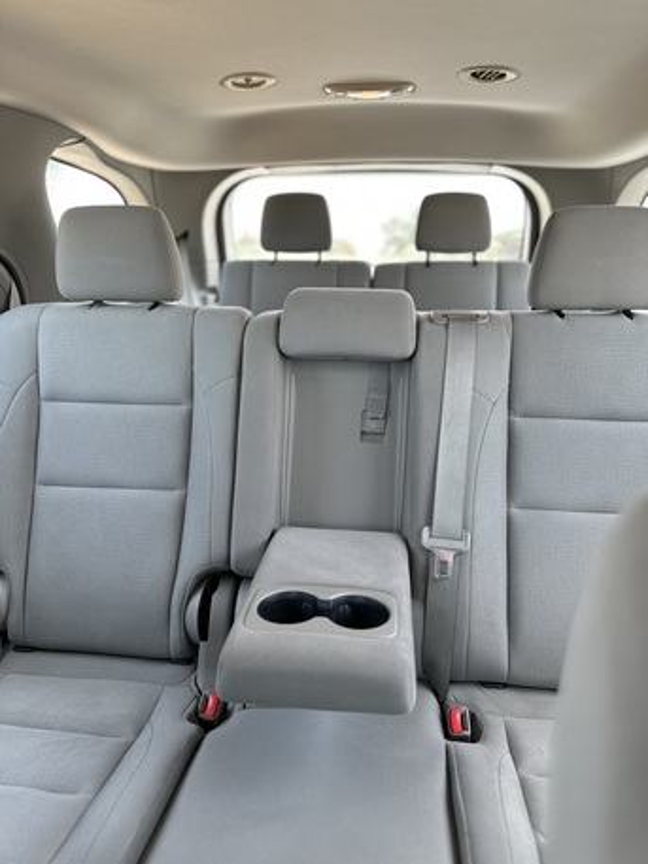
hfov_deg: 56.8
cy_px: 432
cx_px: 324
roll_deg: -0.8
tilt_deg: -16.1
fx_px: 599
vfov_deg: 71.6
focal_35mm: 24
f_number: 1.78
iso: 80
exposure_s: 1/172
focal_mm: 6.86
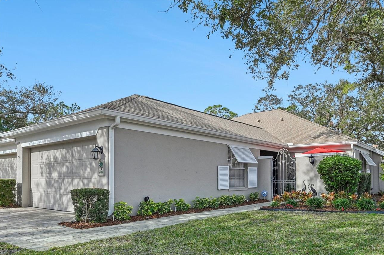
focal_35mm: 26
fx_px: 273
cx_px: 239
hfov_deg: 69.2
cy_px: 158
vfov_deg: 49.6
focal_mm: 20.5
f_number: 8
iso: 400
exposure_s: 1/800
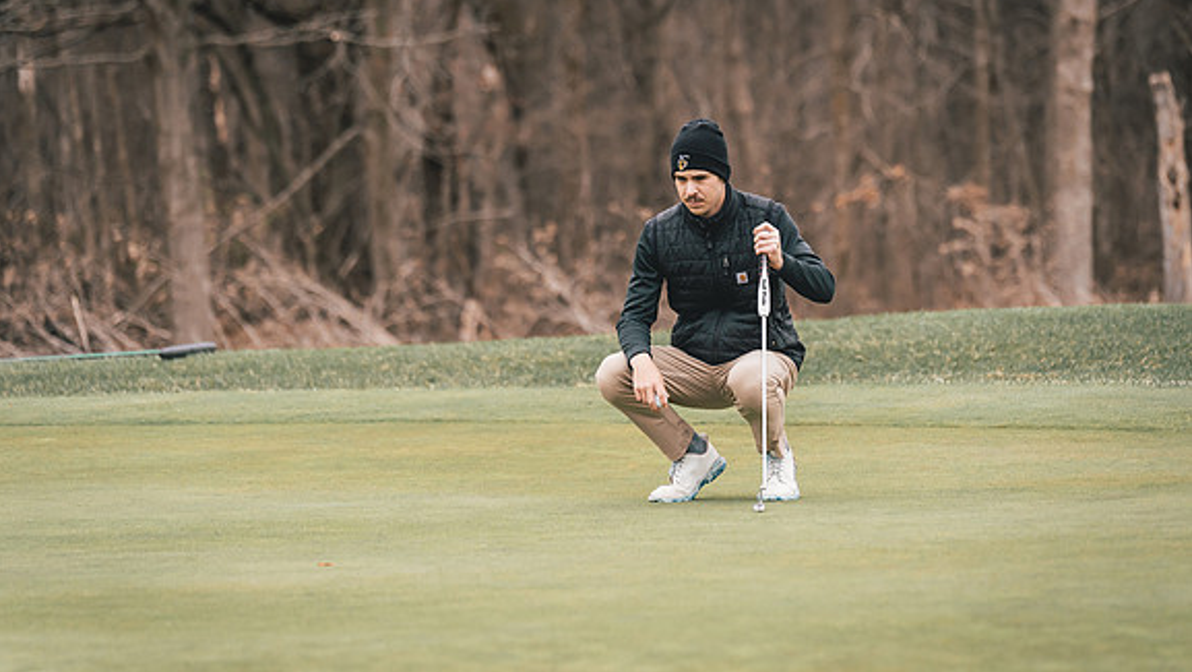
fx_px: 6734
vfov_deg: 5.7
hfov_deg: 10.1
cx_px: 682
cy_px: 275
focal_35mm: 213
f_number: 2.8
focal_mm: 150
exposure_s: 1/3200
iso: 640
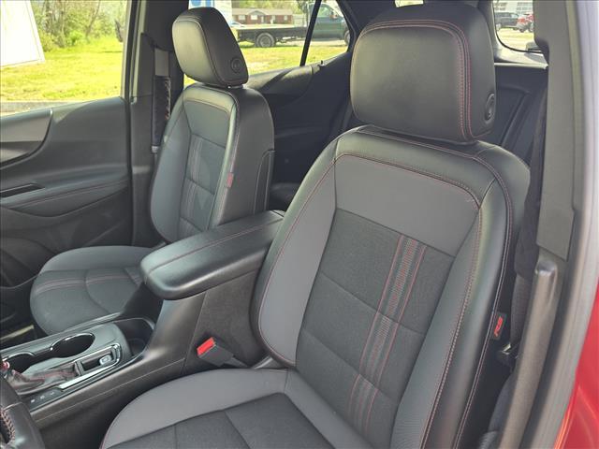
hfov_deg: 73.9
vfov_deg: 58.9
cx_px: 300
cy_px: 224
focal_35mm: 23
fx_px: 398
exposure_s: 1/182
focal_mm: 6.3
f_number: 1.7
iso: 80
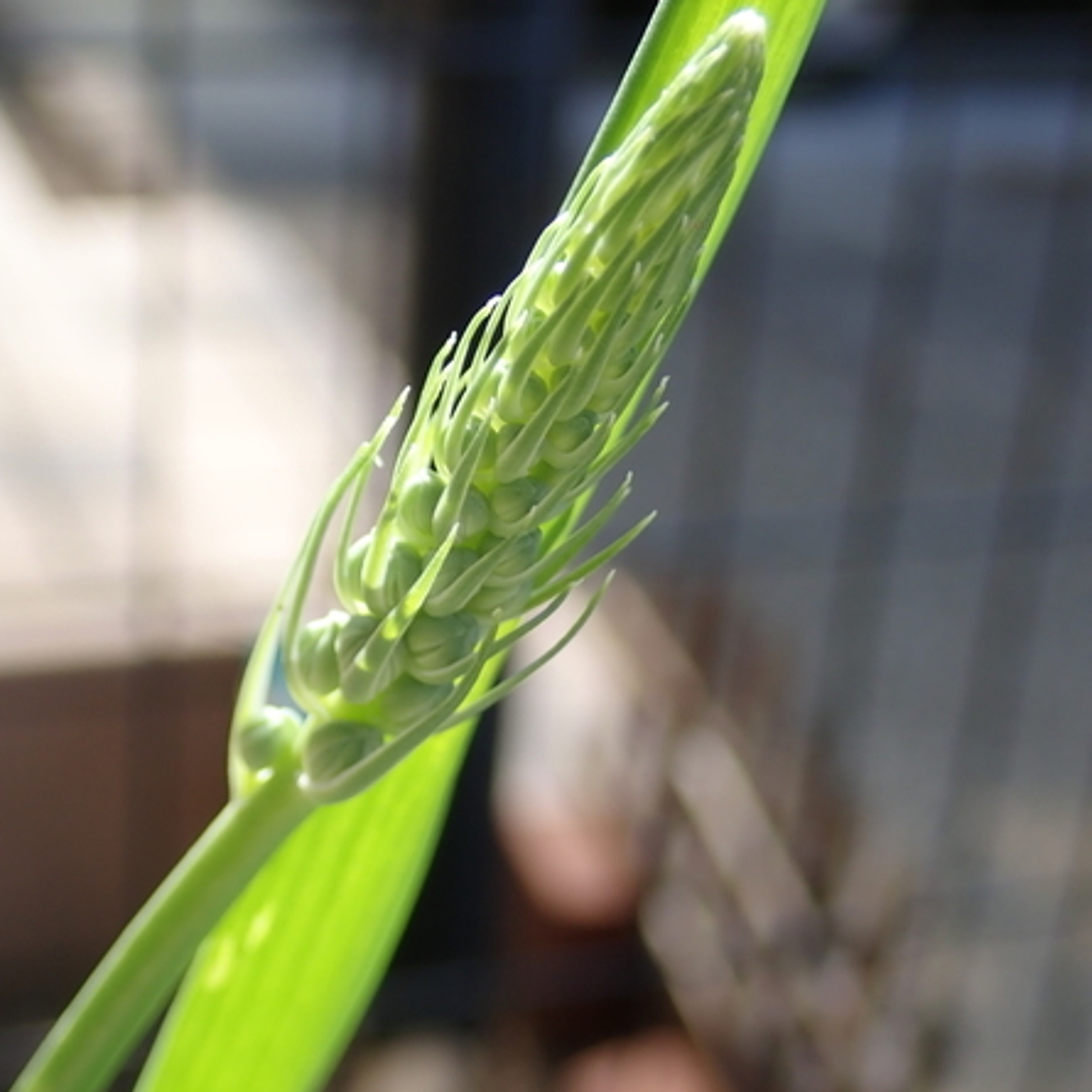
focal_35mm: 68
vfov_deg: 25.3
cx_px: 545
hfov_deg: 25.4
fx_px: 2427
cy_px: 601
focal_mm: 10.29
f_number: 3.5
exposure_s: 1/200
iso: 100
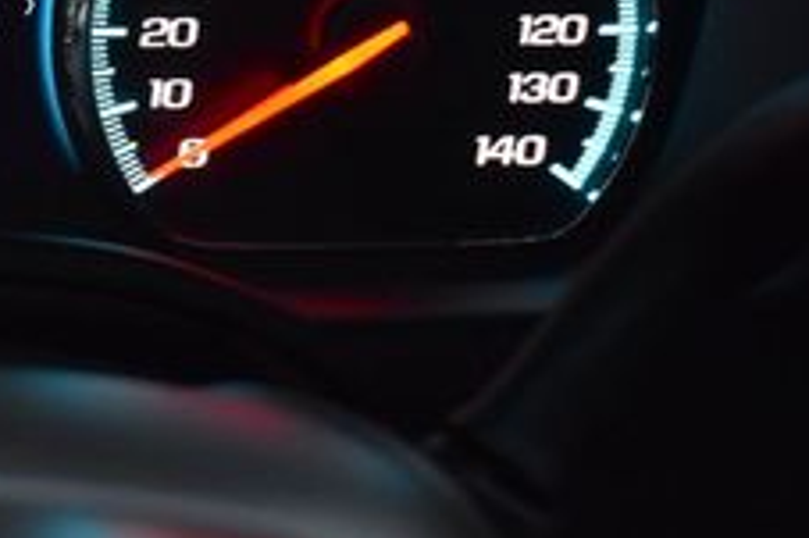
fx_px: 2470
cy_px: 32
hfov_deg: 17.5
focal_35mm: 110
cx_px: -217
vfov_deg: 12.3
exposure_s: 1/5
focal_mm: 26
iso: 1600
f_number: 4
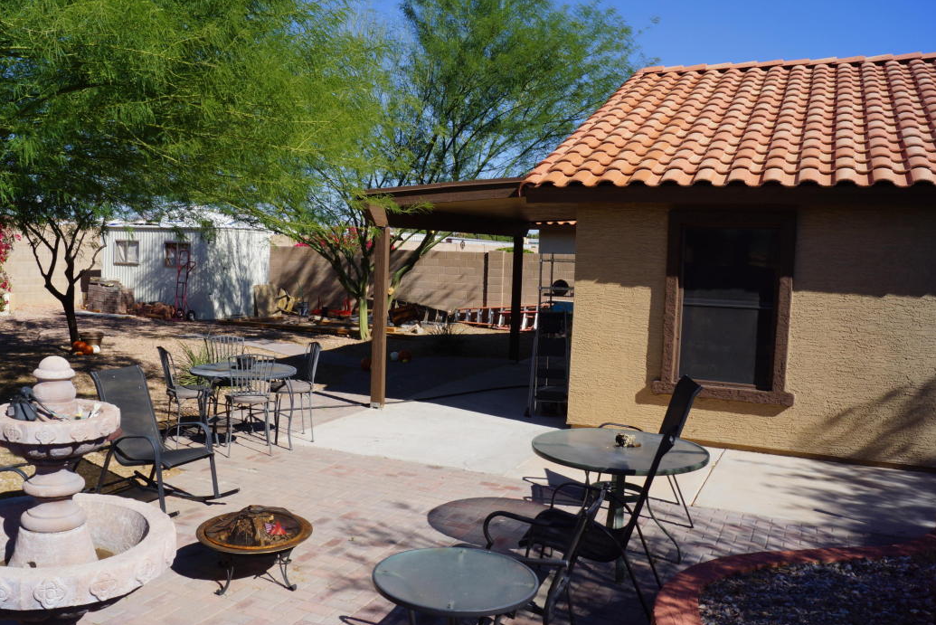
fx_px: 780
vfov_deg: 43.6
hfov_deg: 61.8
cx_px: 418
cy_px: 302
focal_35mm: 30
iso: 100
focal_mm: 18
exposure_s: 1/160
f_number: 13
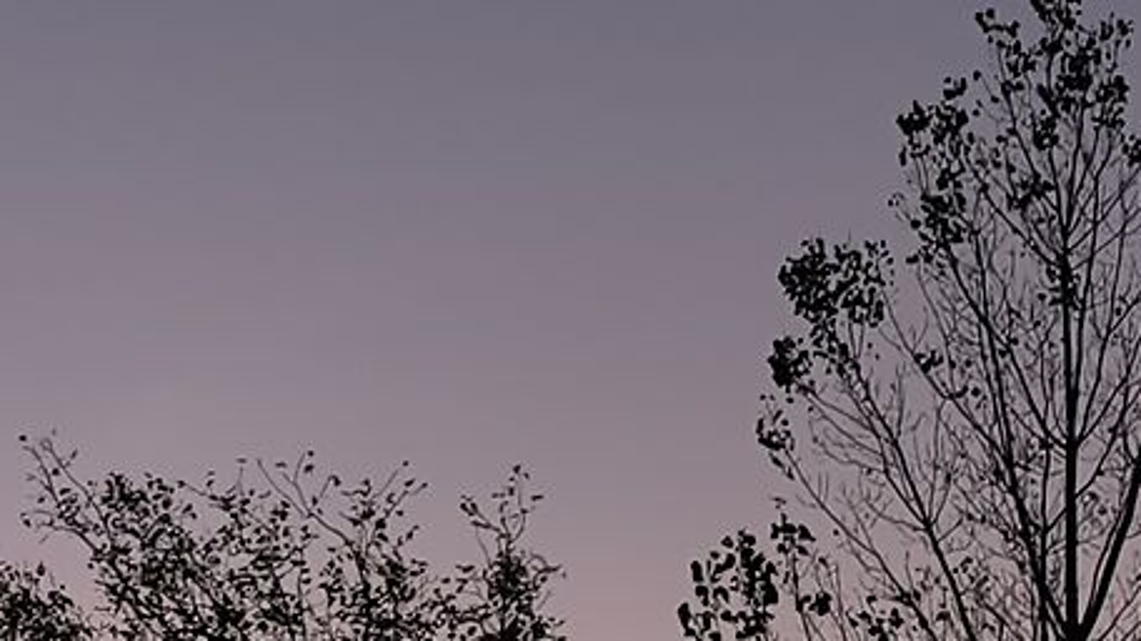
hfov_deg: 15.0
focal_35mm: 132
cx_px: -586
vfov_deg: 9.2
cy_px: 170
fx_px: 3992
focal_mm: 6.14
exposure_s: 1/50
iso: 1250
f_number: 1.65
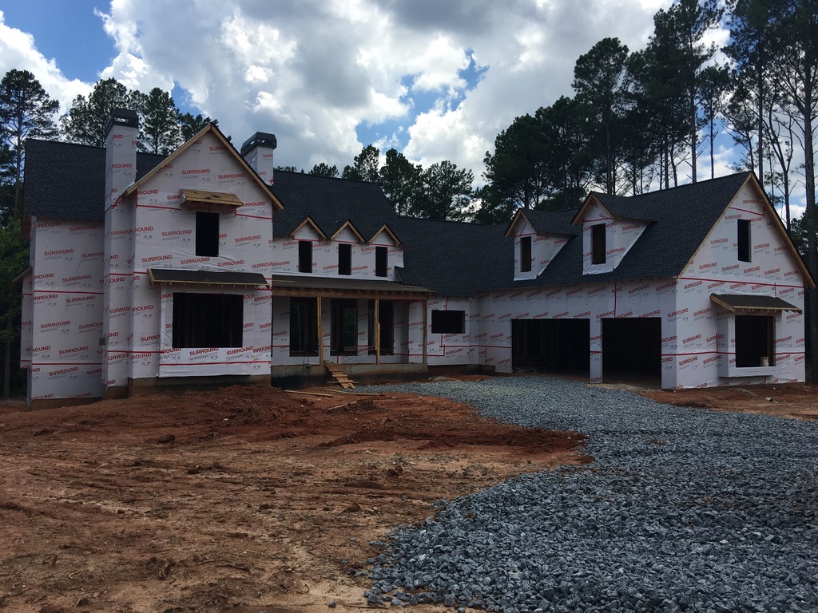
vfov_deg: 48.2
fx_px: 685
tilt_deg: +2.1
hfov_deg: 61.7
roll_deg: -1.0
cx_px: 409
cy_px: 306
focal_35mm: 29
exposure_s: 1/1508
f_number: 2.2
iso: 25
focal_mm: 4.15
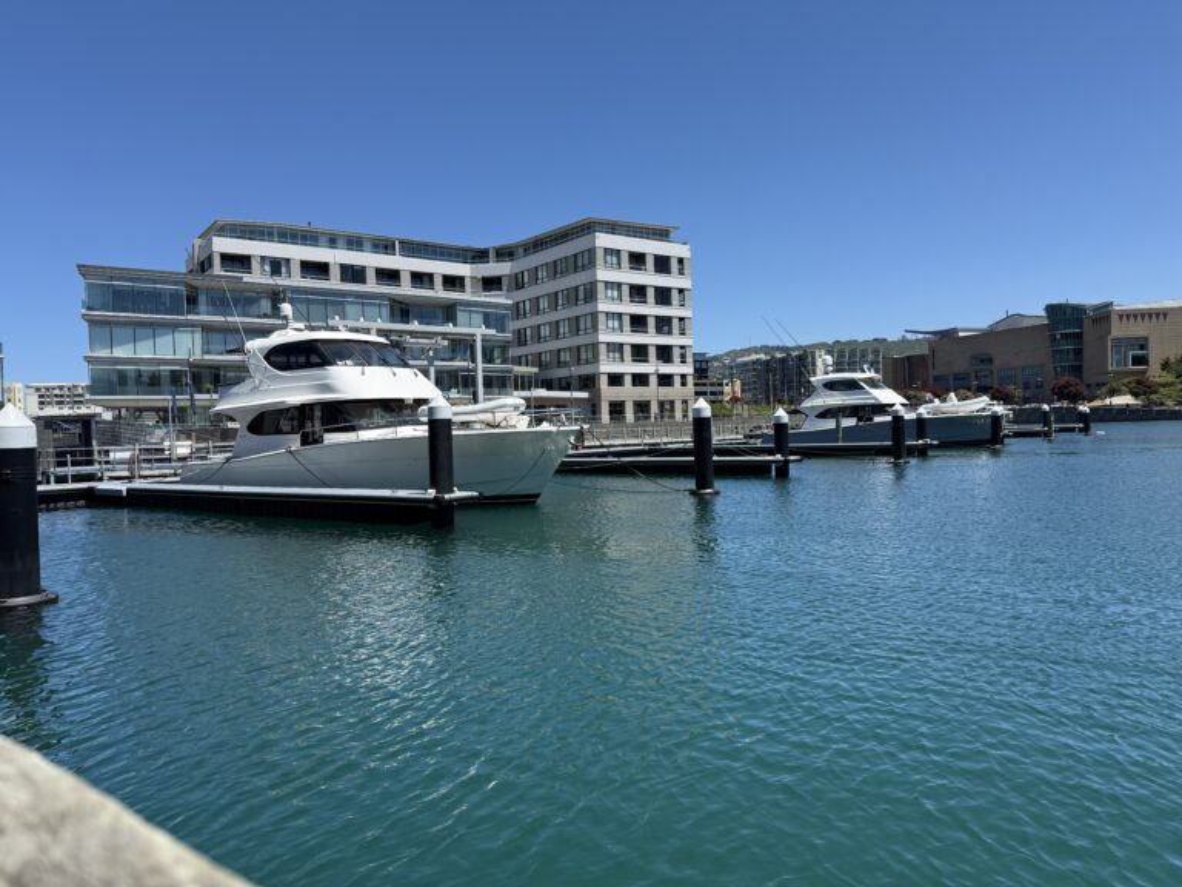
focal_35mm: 24
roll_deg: +1.8
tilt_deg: -0.3
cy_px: 444
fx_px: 820
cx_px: 591
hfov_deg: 71.6
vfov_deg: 56.8
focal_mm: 6.76
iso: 100
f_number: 1.78
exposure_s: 1/5714
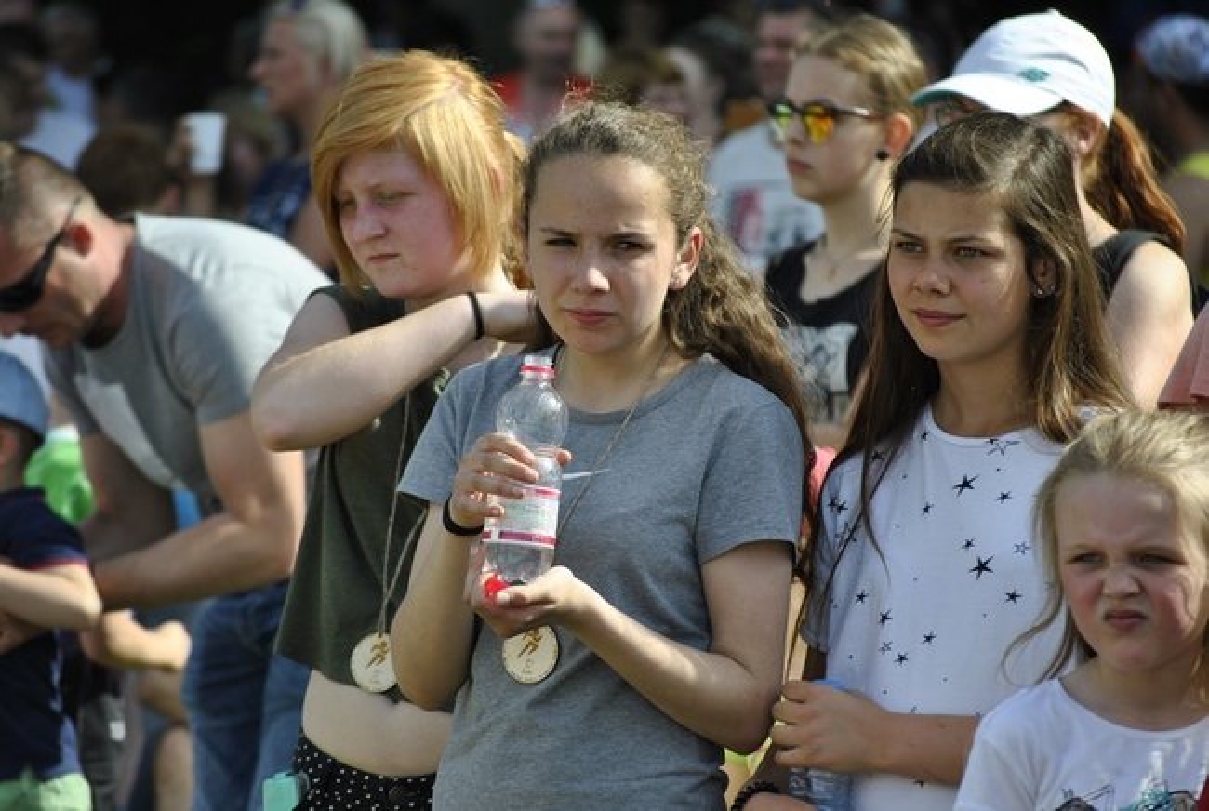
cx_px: 604
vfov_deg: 6.3
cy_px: 406
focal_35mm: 218
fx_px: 7318
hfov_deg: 9.4
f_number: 5
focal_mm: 145
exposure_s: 1/640
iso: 200
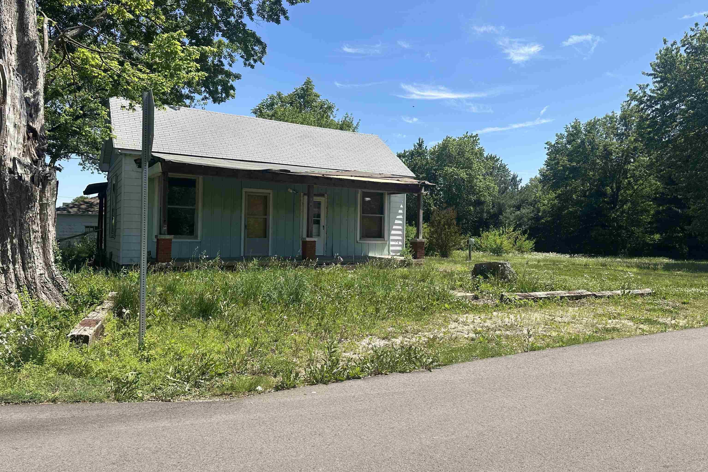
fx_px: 492
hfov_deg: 71.5
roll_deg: -1.1
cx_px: 354
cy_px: 222
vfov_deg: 51.3
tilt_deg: +1.8
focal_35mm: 25
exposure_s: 1/3717
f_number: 1.78
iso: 80
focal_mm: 6.86
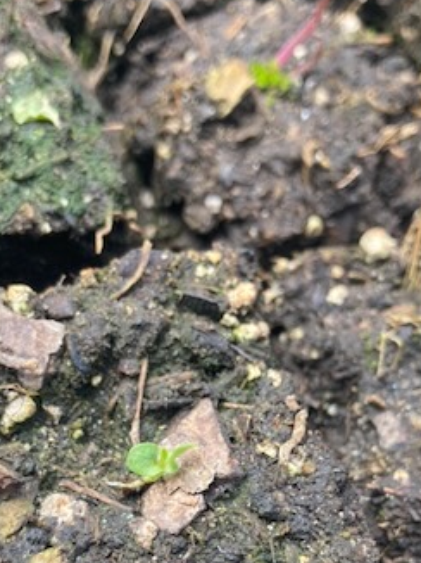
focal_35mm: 55
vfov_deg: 34.0
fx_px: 893
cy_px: 444
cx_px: 164
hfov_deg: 26.5
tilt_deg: -58.6
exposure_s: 1/121
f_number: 1.8
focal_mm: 3.99
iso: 25
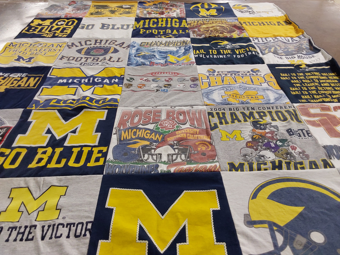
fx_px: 275
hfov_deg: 63.4
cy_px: 128
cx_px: 170
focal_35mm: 28
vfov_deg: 49.7
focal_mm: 2.91
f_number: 1.9
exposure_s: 1/60
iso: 100
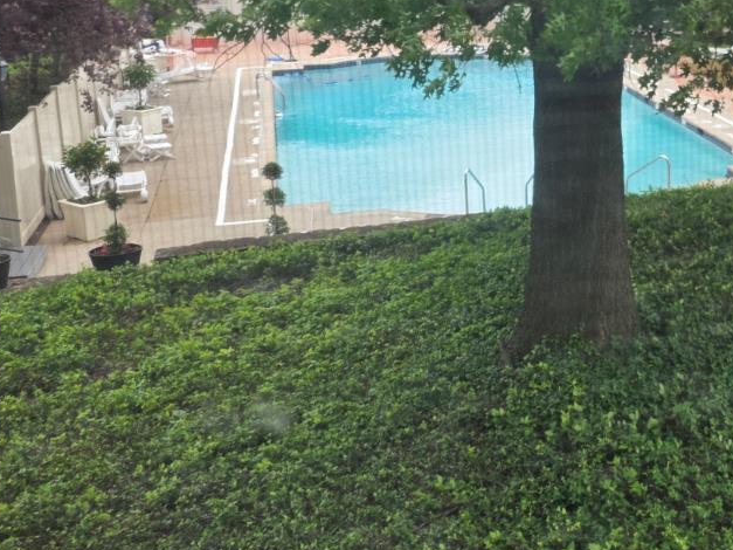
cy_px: 127
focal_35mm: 55
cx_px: 710
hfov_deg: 32.5
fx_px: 1164
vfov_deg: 26.2
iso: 64
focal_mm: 6.3
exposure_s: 1/359
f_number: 1.7
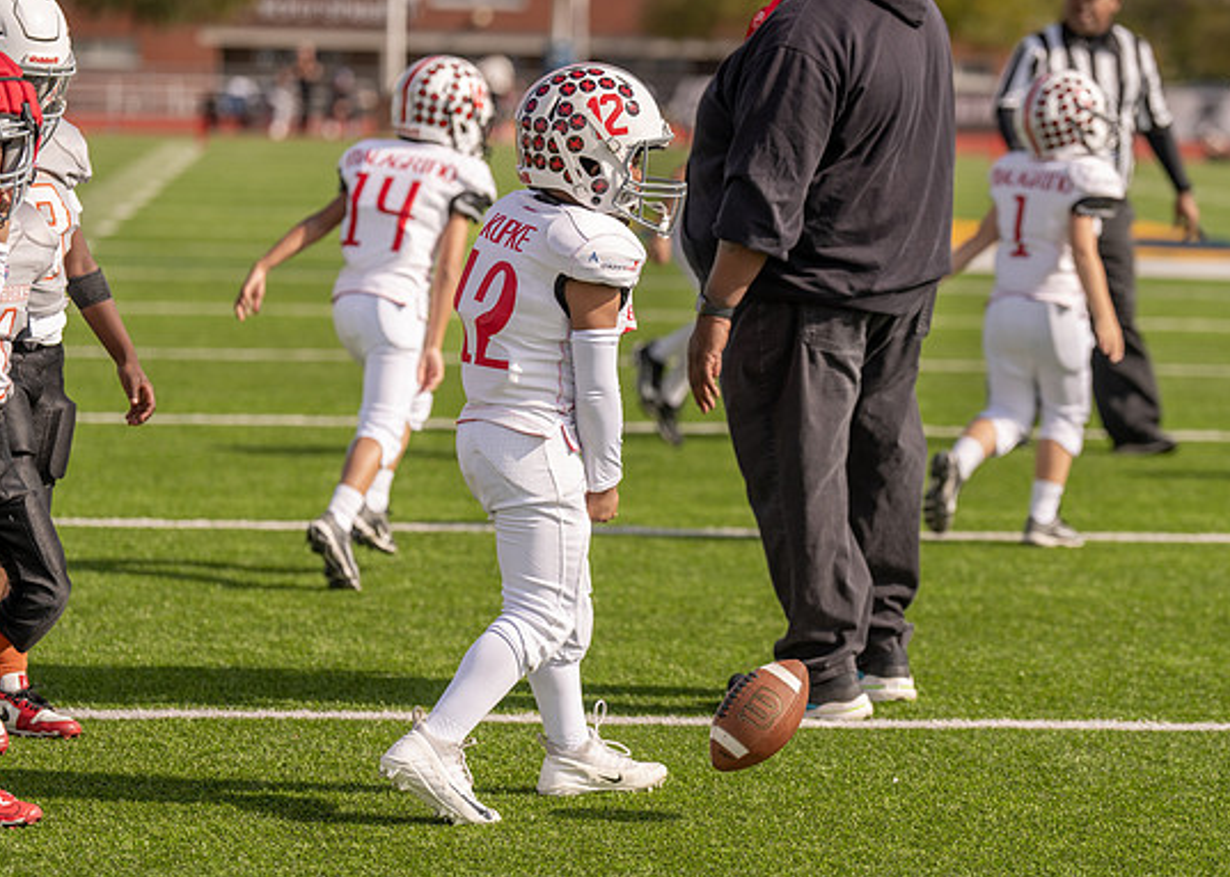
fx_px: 5307
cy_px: 495
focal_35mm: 152
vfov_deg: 9.4
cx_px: 721
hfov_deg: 13.2
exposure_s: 1/2500
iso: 100
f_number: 2.8
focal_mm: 118
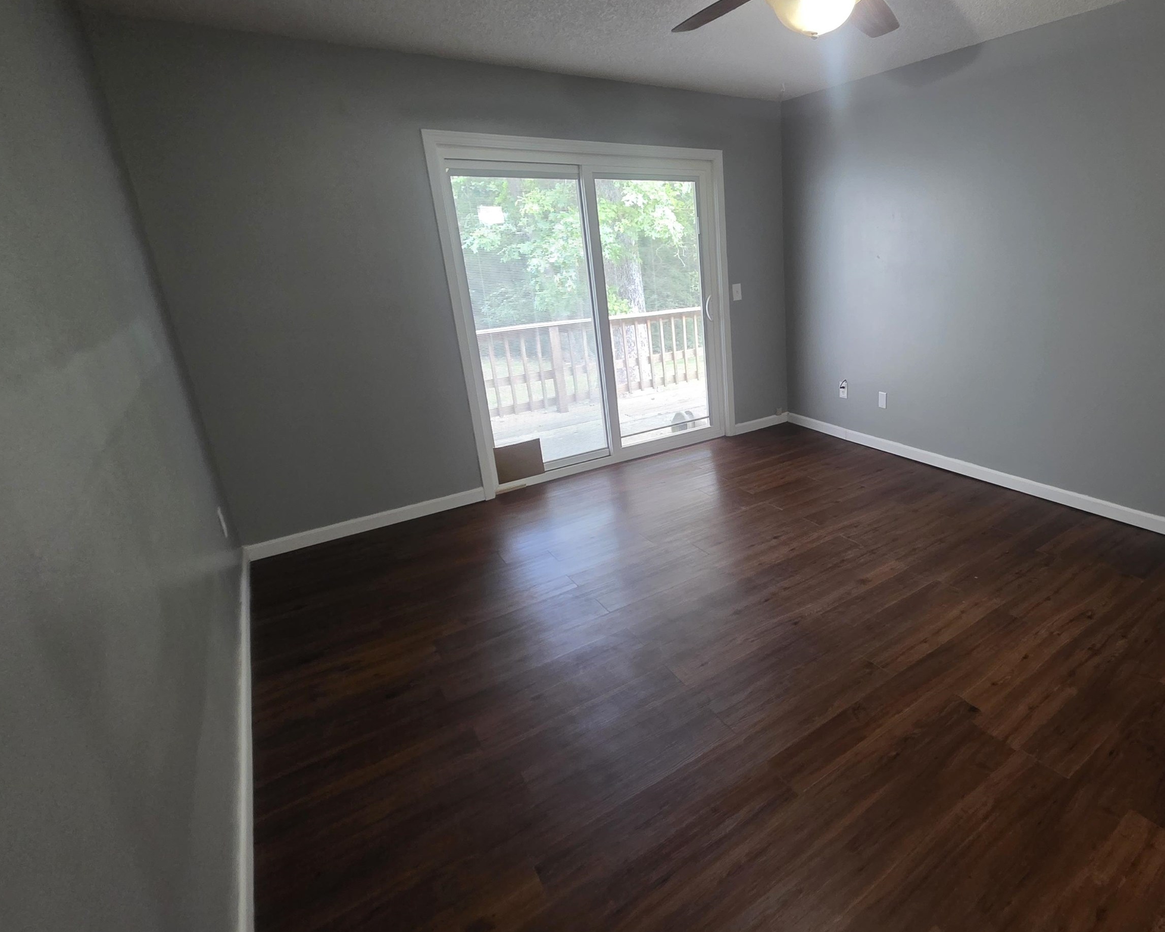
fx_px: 586
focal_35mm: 17
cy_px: 427
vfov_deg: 76.8
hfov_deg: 87.0
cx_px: 760
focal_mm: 2.2
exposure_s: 1/60
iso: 640
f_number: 1.9
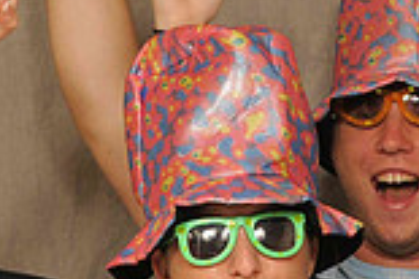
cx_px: 497
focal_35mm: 225
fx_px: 2616
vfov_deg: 6.1
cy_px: 283
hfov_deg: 9.0
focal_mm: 40
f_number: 6.3
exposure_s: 1/125
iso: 200
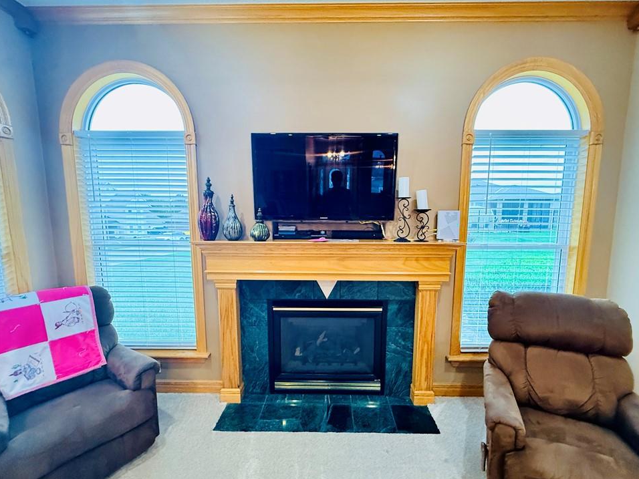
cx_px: 328
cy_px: 245
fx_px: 277
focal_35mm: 15
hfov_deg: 98.1
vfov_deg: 81.7
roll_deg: -1.5
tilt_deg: -4.3
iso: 640
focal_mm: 2.22
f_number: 2.2
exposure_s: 1/60
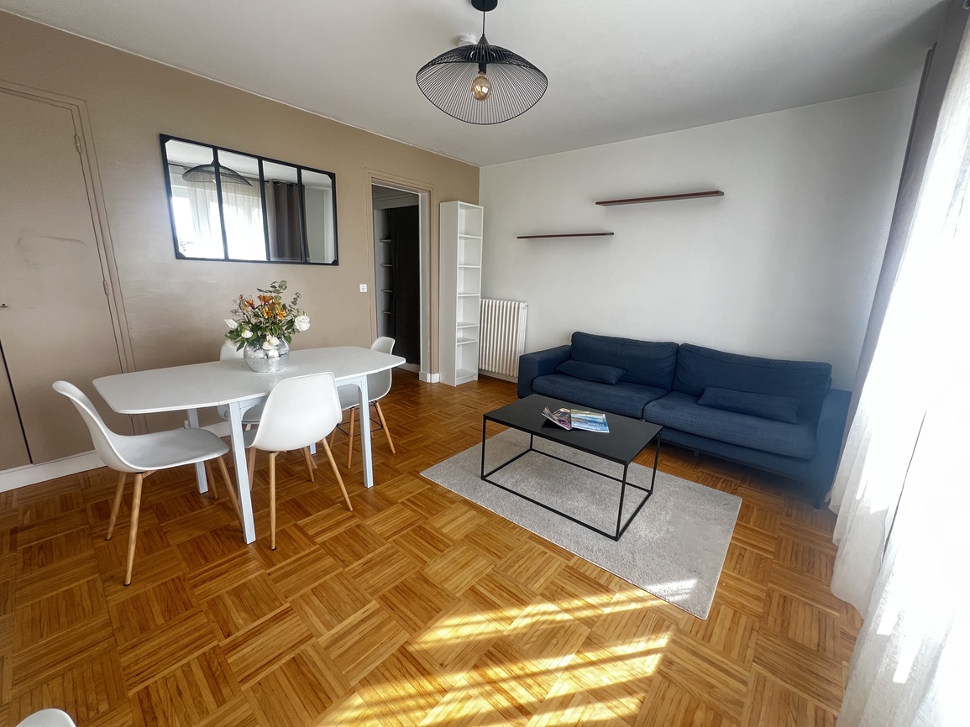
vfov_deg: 89.9
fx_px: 364
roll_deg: -1.7
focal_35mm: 13
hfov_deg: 106.2
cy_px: 364
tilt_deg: -13.6
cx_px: 485
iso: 160
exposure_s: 1/99
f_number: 1.8
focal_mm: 1.57
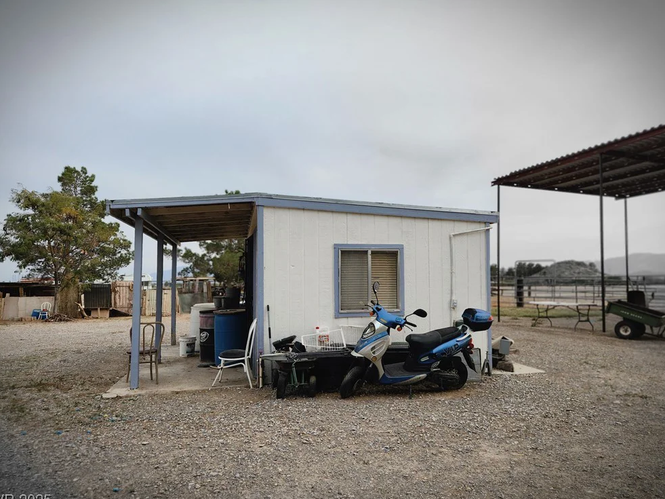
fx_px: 461
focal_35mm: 24
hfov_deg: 71.6
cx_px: 330
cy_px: 255
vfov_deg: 56.8
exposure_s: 1/210
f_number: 1.8
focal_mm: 5.4
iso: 20
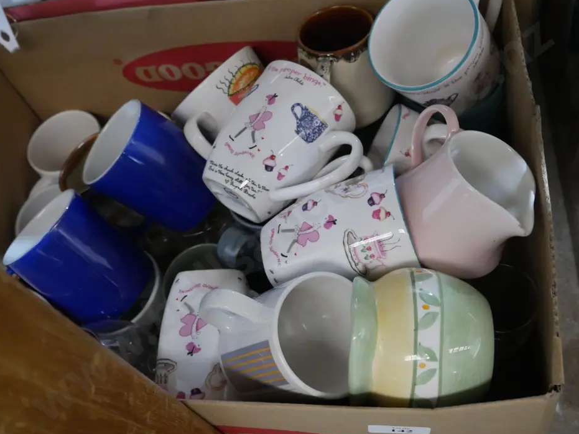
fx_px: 736
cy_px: 223
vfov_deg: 32.9
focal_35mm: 44
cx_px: 292
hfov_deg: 42.9
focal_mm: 20
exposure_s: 1/60
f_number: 4.4
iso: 3200
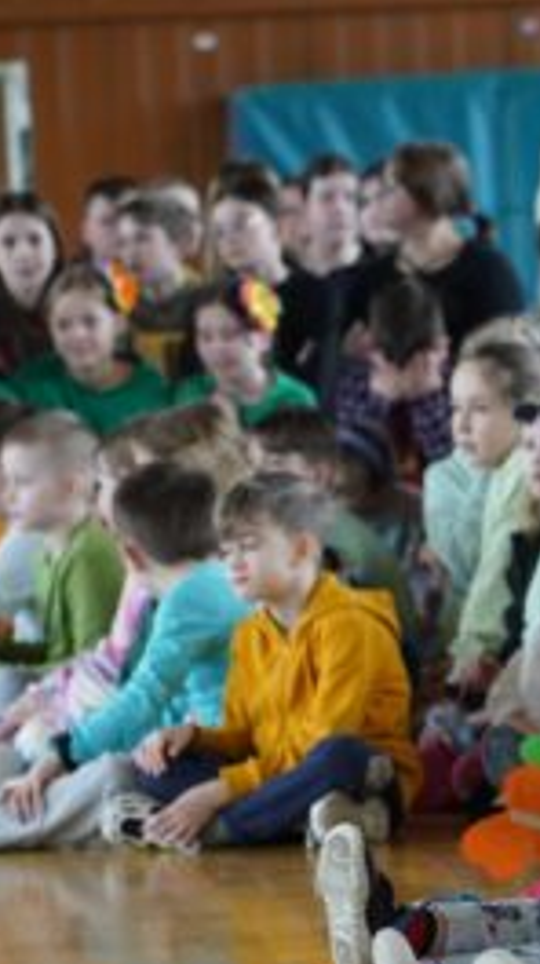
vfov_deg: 8.6
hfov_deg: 4.8
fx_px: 6380
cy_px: 639
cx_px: 671
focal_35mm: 250
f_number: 4
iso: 4000
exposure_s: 1/160
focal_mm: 105
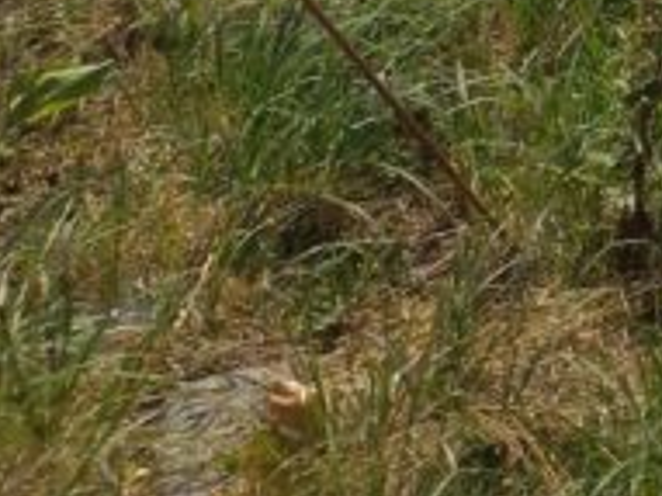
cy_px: -721
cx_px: 1653
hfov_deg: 11.7
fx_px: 2561
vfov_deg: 9.7
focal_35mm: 134
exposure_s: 1/883
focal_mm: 4.6
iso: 25
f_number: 1.8
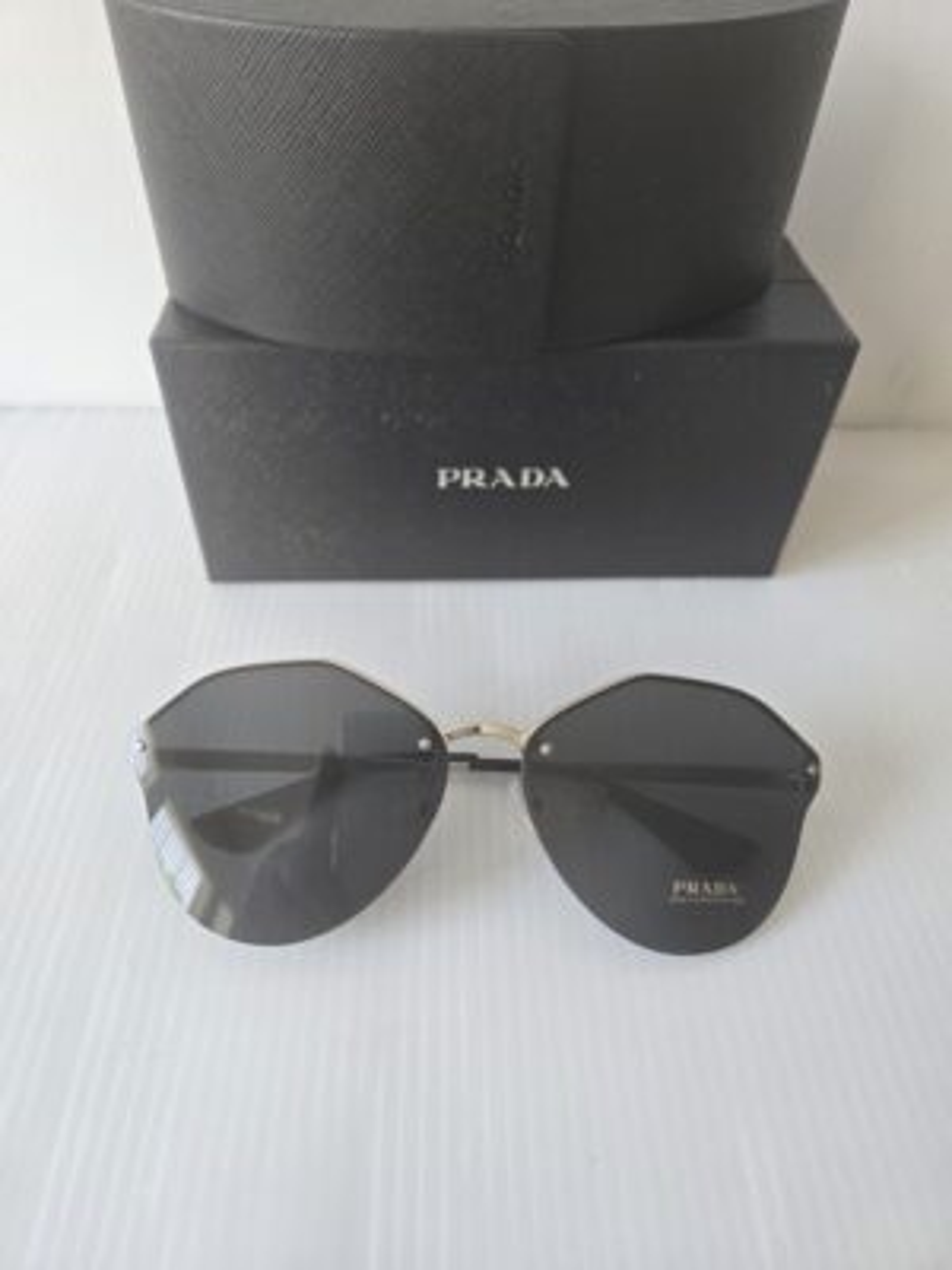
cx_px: 476
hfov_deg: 58.9
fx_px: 843
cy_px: 635
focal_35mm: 23
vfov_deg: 73.9
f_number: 1.8
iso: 250
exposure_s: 1/120
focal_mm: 5.4
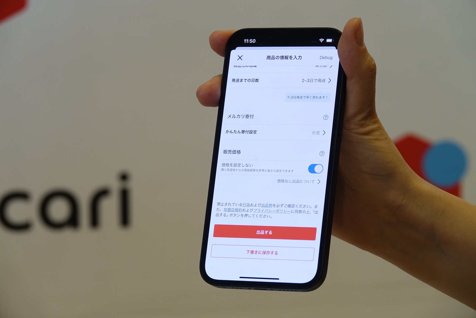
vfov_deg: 9.9
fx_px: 1838
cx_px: 238
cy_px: 159
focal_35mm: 139
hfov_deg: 14.8
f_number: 4
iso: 400
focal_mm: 51.14
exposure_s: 1/160
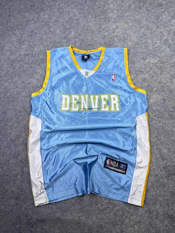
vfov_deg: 71.6
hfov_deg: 56.8
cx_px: 88
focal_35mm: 24
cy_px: 116
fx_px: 162
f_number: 1.78
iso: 64
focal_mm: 6.76
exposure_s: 1/268
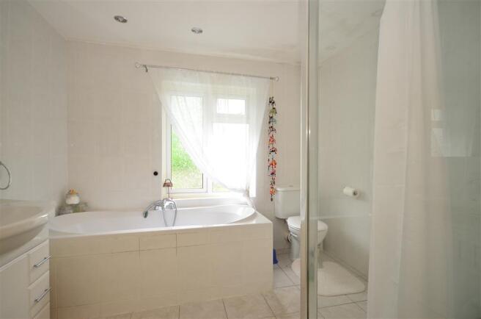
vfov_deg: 69.4
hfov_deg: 92.6
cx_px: 240
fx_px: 230
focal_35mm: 17
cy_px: 160
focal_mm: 11.5
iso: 200
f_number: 5
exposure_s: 1/13
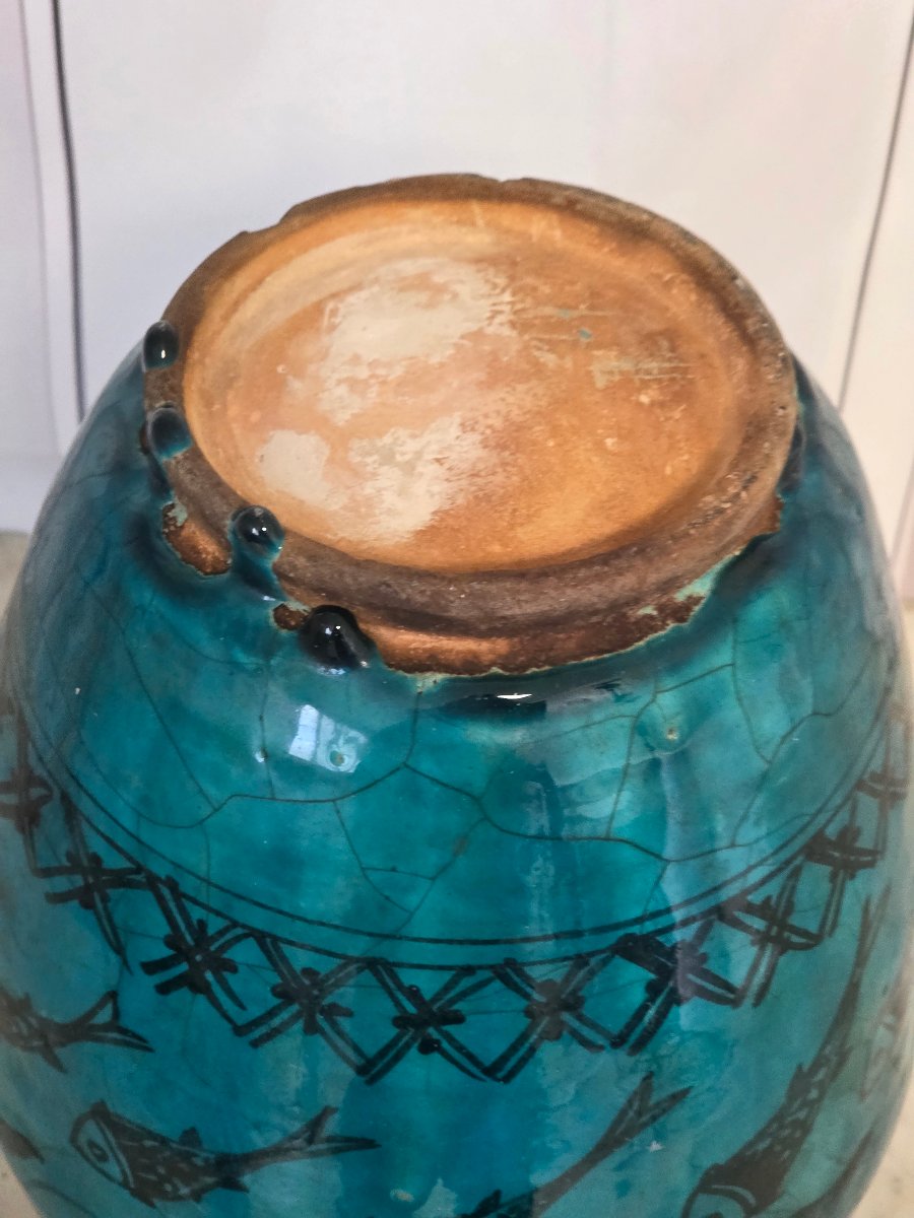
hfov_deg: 21.3
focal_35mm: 69
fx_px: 2429
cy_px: 609
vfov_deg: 28.2
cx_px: 457
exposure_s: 1/33.3
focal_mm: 7.9
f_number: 2.4
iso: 320
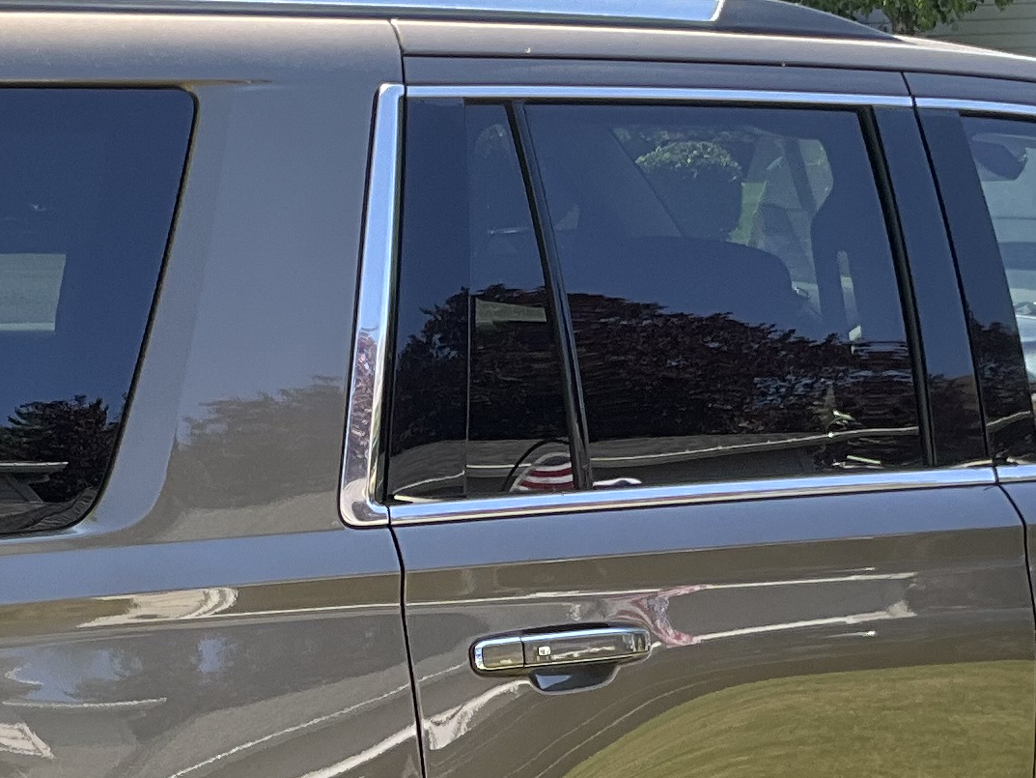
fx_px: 3263
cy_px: 730
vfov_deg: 13.4
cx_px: 438
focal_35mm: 109
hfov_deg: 18.0
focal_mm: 3
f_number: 1.8
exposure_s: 1/272
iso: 25
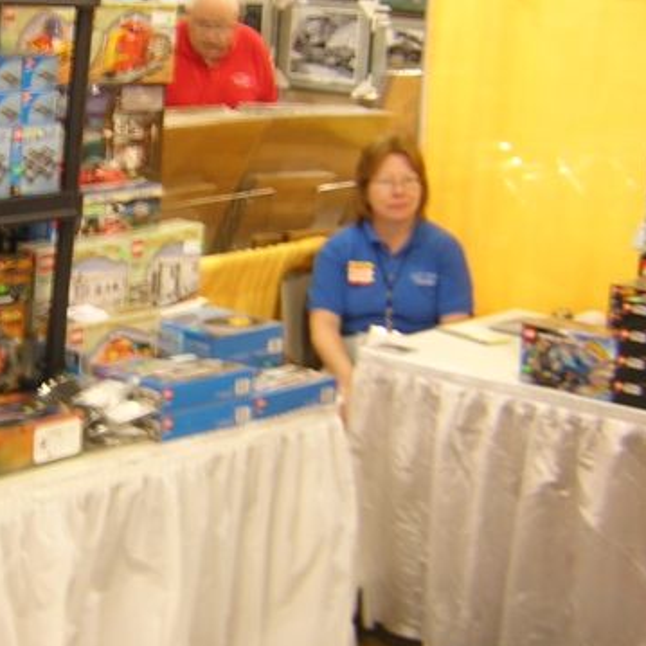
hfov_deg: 23.7
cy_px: 221
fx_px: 1499
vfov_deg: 24.2
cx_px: 76
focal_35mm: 71
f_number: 2.6
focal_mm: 4.7
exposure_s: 1/4.3
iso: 100
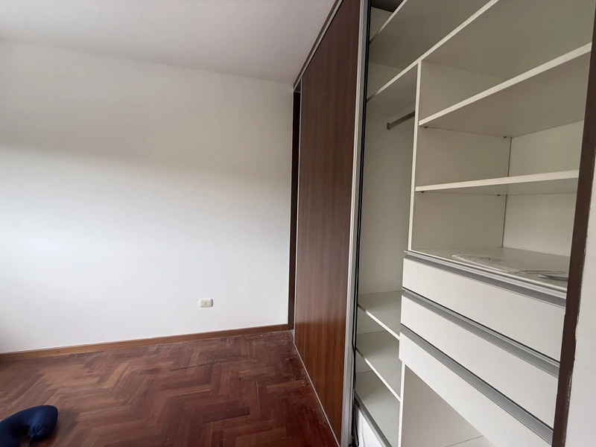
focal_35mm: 14
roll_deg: -0.2
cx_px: 298
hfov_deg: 102.1
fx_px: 241
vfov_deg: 85.7
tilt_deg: -0.1
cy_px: 224
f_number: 2.2
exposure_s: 1/99
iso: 100
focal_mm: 2.22
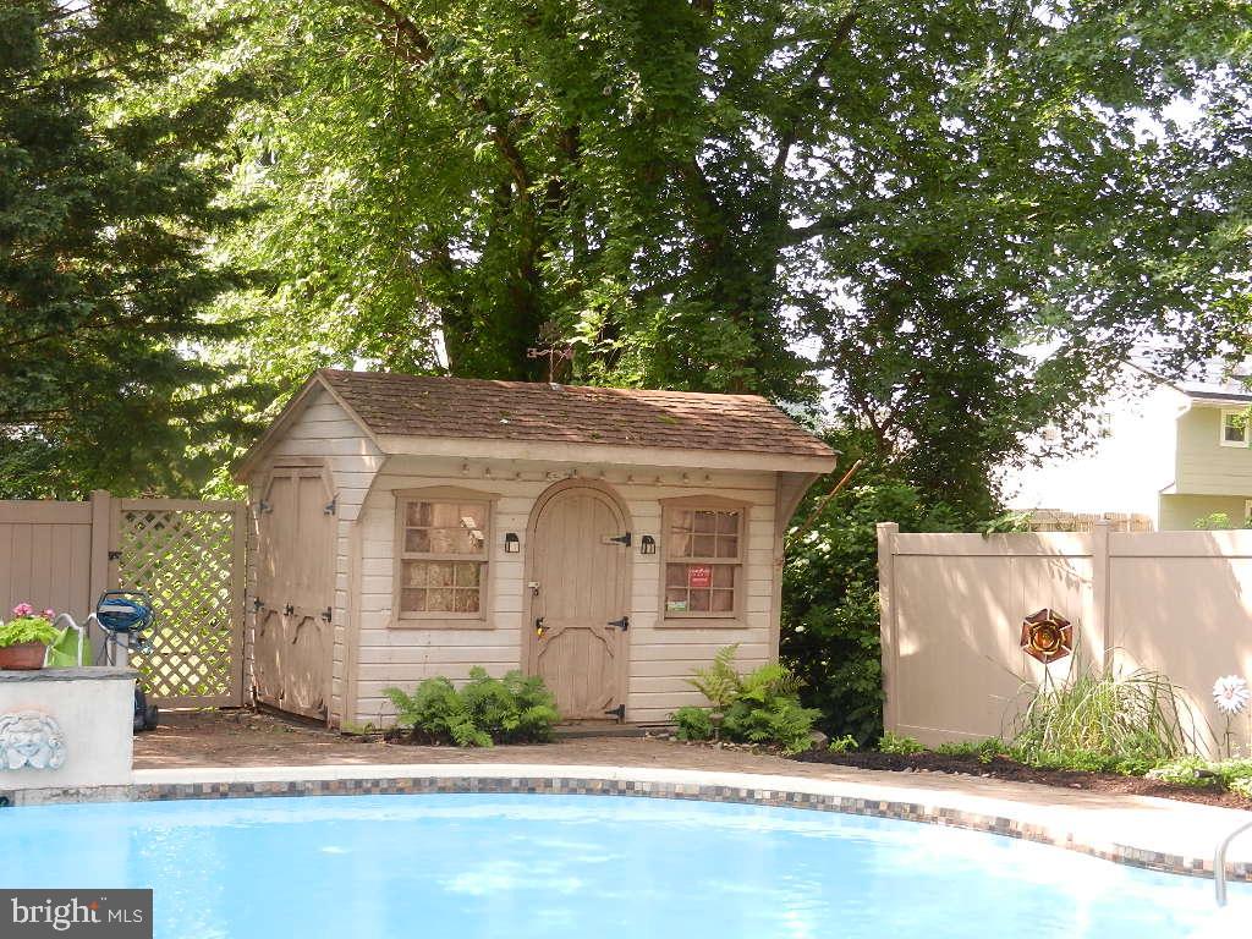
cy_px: 470
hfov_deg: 36.2
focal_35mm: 53
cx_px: 626
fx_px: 1917
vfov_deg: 27.5
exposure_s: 1/160
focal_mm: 9.4
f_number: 4.4
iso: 160
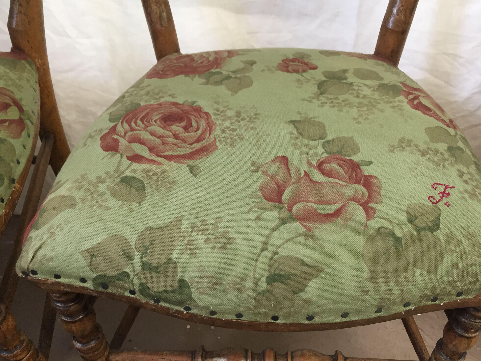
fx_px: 459
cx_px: 258
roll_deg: +1.3
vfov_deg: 42.9
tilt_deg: -44.3
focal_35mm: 33
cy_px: 196
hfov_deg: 55.3
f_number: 2.2
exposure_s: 1/33
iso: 40
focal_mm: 4.15
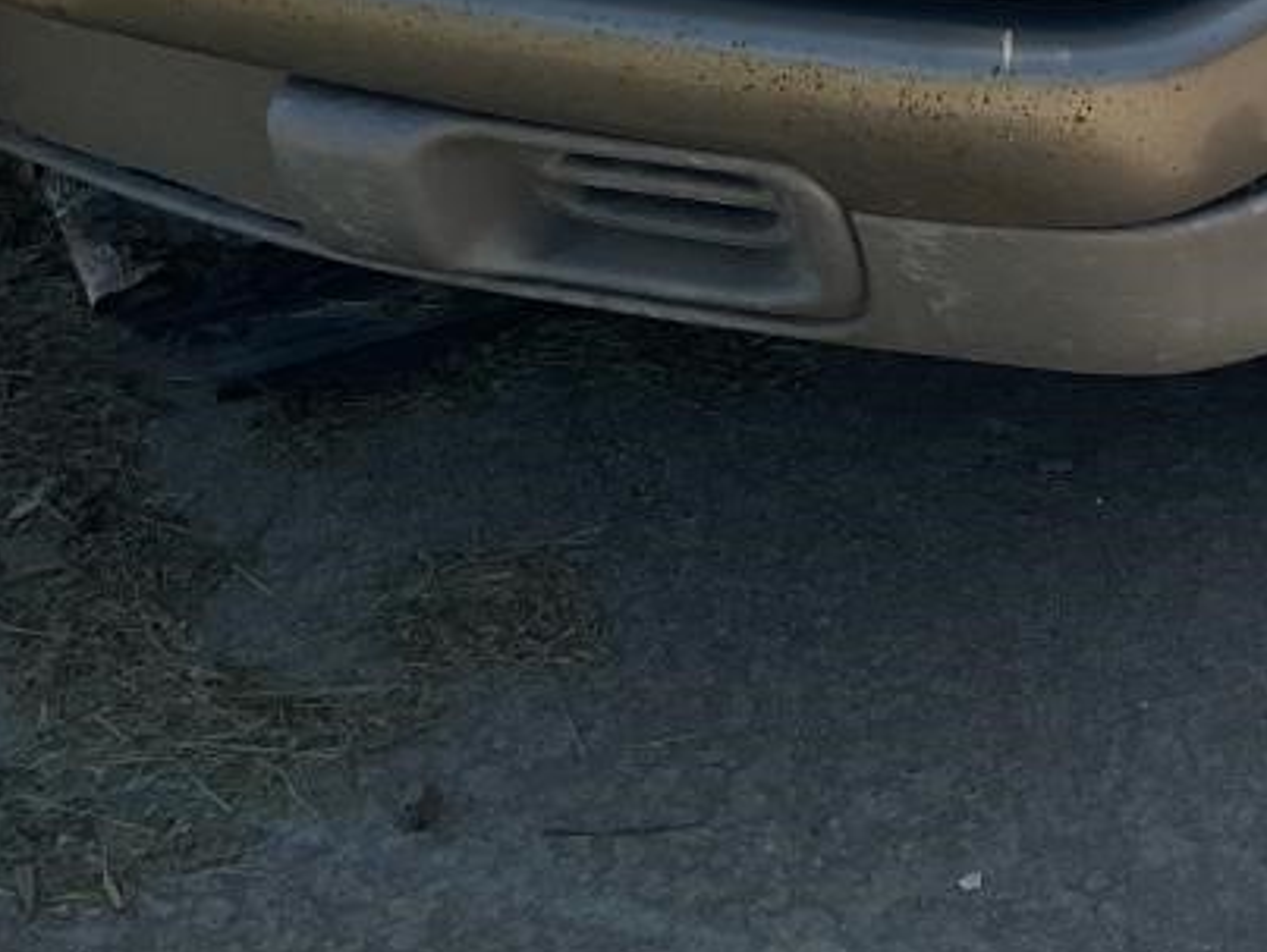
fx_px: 3370
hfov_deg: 20.9
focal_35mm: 92
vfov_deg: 14.9
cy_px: -487
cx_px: 1122
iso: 16
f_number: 1.8
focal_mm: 3
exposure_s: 1/2320
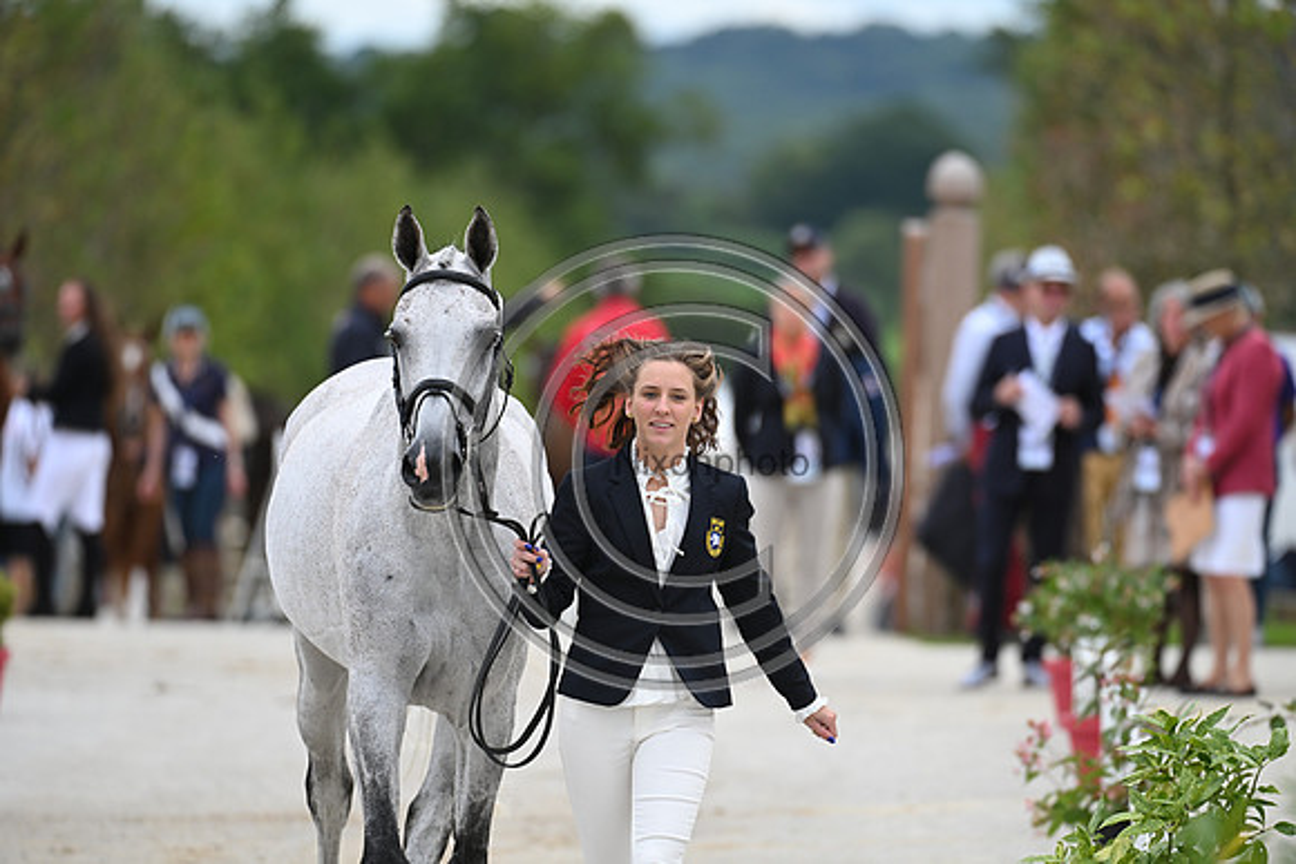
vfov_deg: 3.4
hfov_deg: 5.2
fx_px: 14403
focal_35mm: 400
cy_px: 432
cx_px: 648
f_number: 5.6
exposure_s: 1/1600
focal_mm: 400
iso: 560
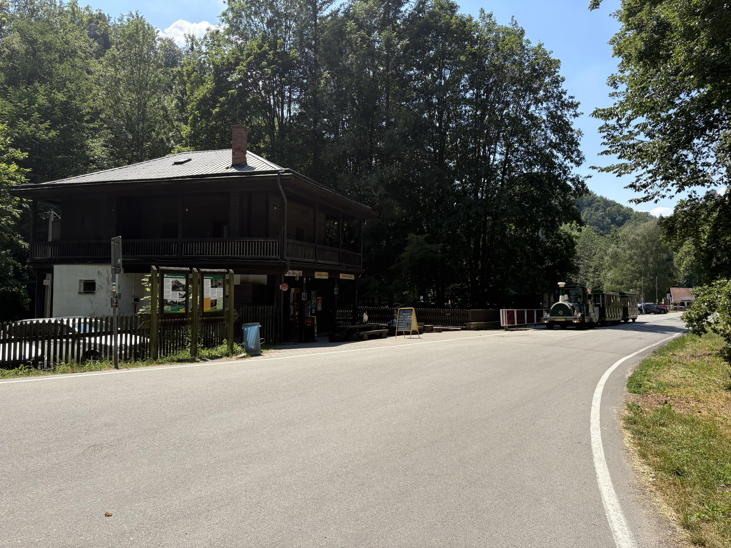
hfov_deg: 67.3
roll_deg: -0.5
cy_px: 274
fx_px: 549
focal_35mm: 26
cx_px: 366
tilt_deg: +2.4
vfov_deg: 53.1
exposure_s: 1/2451
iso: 50
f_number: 1.6
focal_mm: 5.96
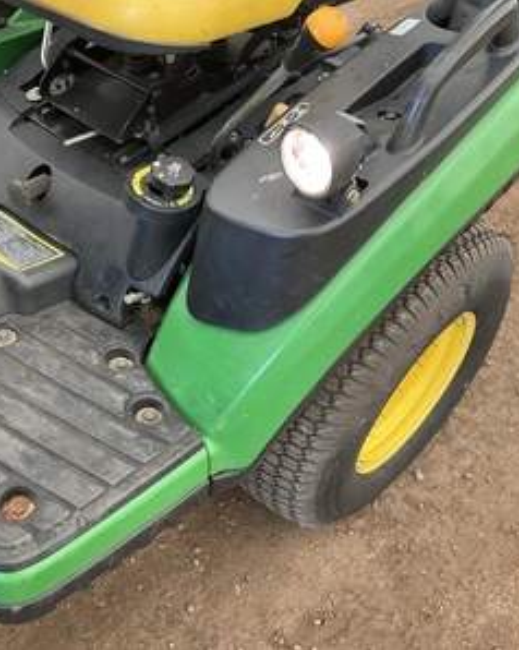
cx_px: 144
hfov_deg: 38.3
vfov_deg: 48.0
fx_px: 730
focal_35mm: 38
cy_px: 325
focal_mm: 3
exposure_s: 1/102
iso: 64
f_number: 1.8
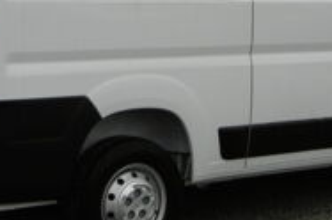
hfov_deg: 17.8
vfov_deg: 11.8
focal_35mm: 115
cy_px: 30
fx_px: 1059
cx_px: 170
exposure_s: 1/160
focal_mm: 7.7
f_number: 3.8
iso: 100
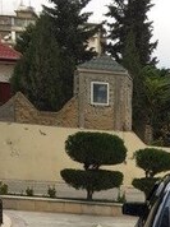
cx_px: 228
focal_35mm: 81
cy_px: 292
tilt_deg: -14.3
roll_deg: -3.8
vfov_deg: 21.8
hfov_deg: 17.0
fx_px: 532
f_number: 2.2
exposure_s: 1/143
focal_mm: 4.15
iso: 32
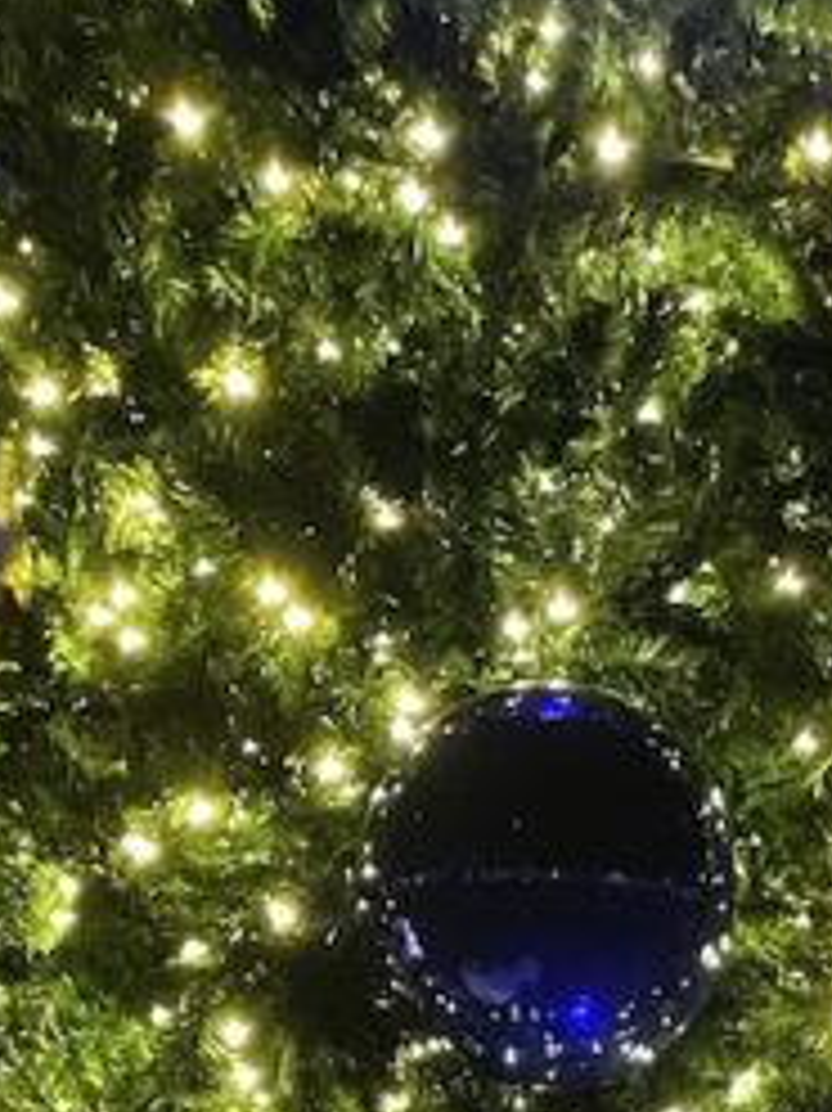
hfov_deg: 13.7
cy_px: 1994
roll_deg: -1.2
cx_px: 544
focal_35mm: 108
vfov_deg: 15.6
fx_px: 3464
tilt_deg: -11.0
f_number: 1.6
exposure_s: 1/40
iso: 400
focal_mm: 4.2
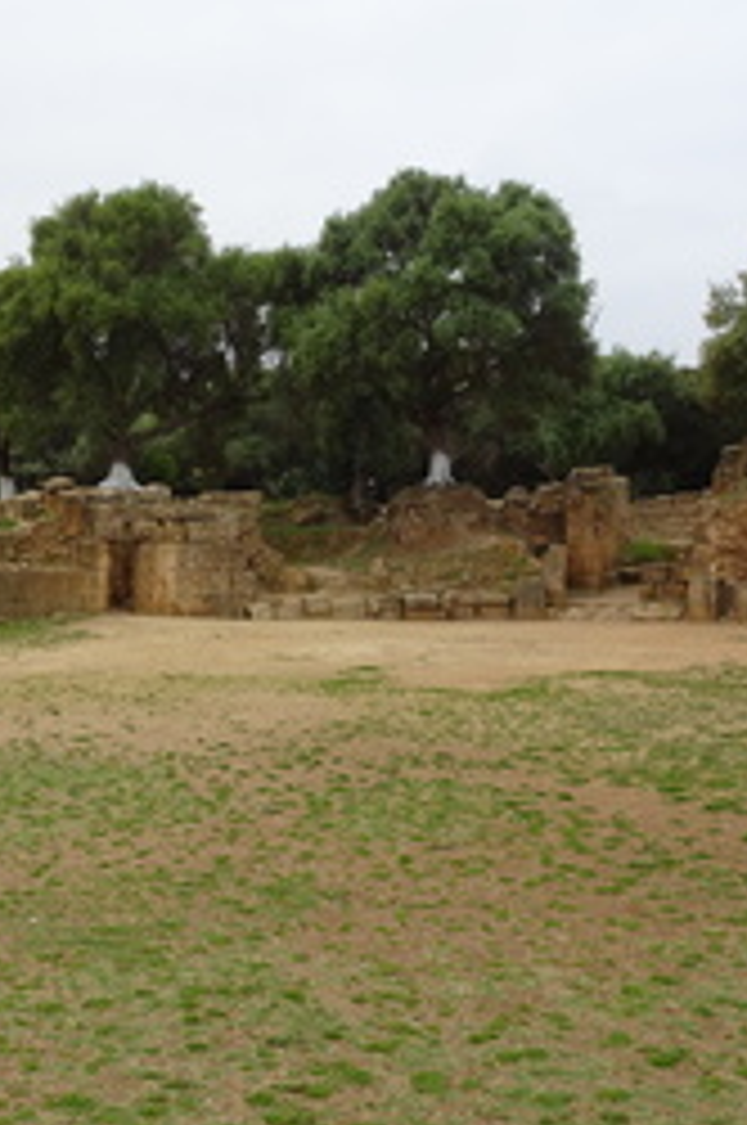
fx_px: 1373
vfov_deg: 44.6
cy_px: 558
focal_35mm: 44
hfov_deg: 30.0
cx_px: 198
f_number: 3.5
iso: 80
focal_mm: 4.1
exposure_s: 1/640
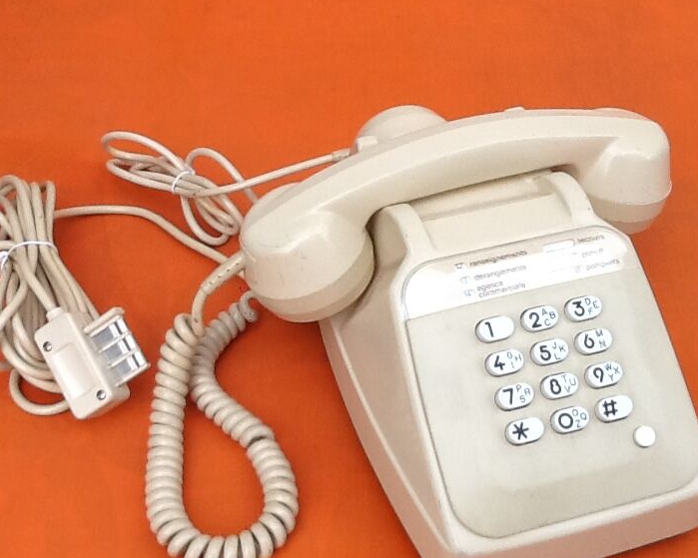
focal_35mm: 59
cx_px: 348
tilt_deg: -47.3
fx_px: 1219
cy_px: 319
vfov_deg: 25.8
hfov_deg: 32.0
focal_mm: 2.03
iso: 40
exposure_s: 1/315
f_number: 2.4
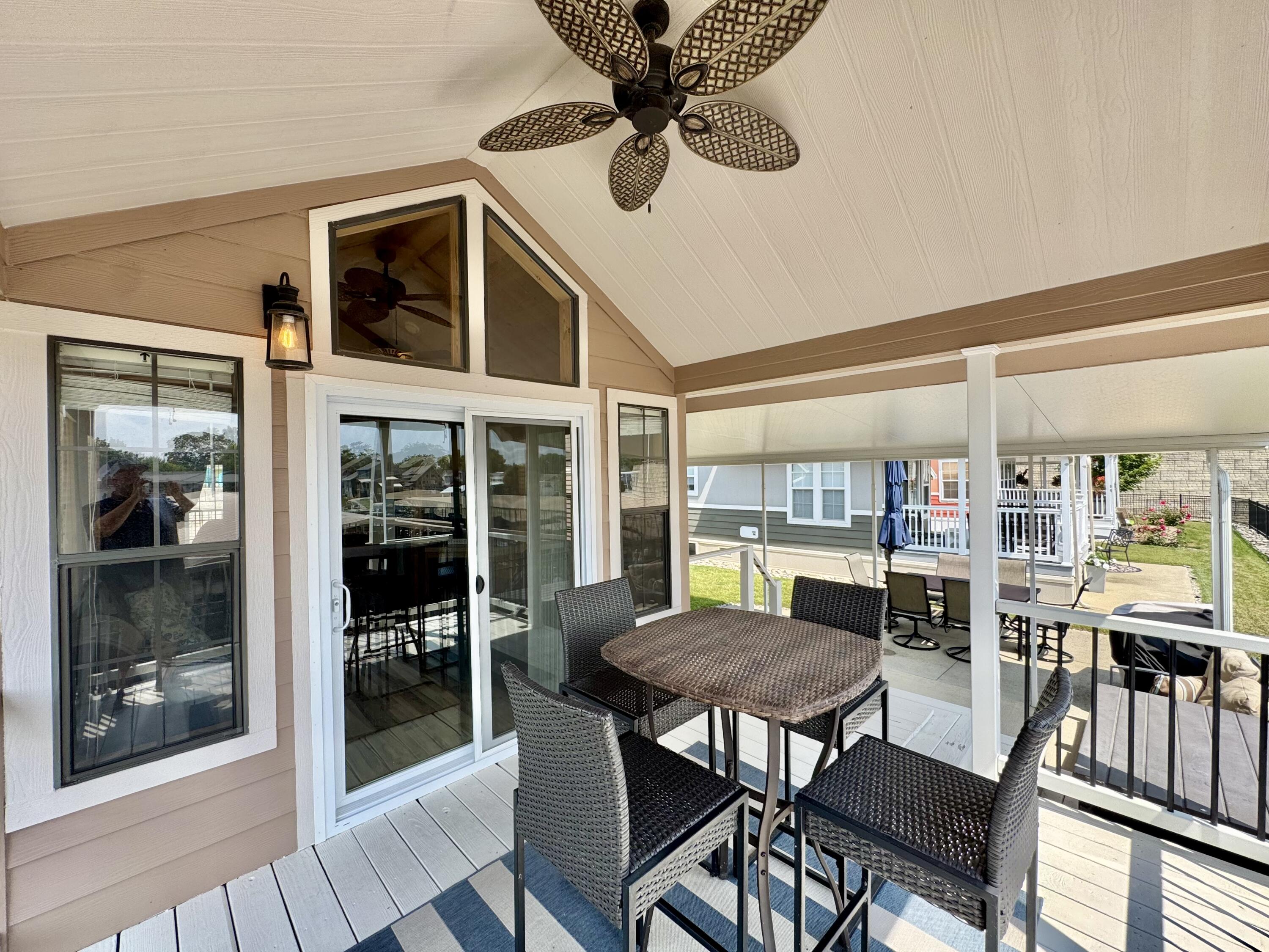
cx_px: 634
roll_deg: +0.8
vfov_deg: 85.7
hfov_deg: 102.1
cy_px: 476
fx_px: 513
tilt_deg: -0.8
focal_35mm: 14
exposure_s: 1/561
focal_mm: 2.22
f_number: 2.2
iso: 50
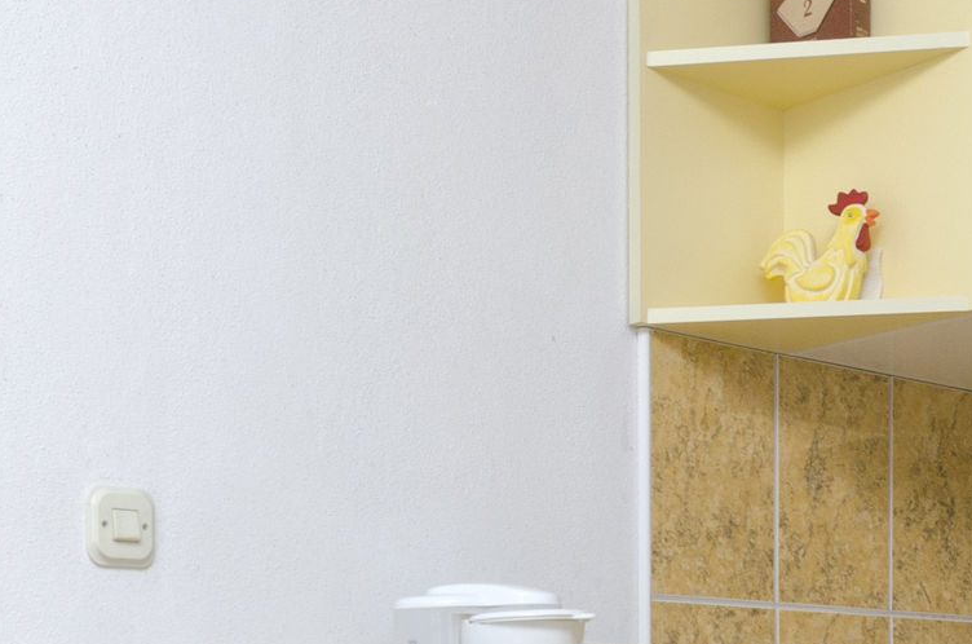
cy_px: 797
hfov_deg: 29.6
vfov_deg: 19.0
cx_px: 224
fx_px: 1805
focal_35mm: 67
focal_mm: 12
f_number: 8
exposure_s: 1/160
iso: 100
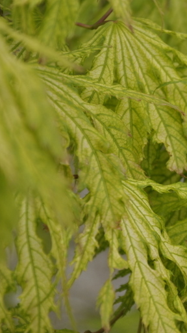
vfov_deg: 8.4
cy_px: 166
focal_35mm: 258
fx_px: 2273
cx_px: 232
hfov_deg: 4.7
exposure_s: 1/640
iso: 200
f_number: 5.6
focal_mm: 105
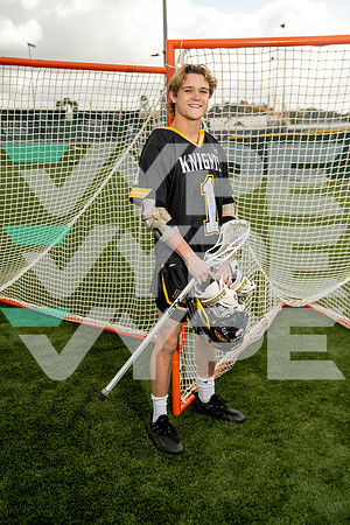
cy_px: 262
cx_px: 175
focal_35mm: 41
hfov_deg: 32.6
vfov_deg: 47.4
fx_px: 598
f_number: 3.5
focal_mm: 41
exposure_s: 1/250
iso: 200
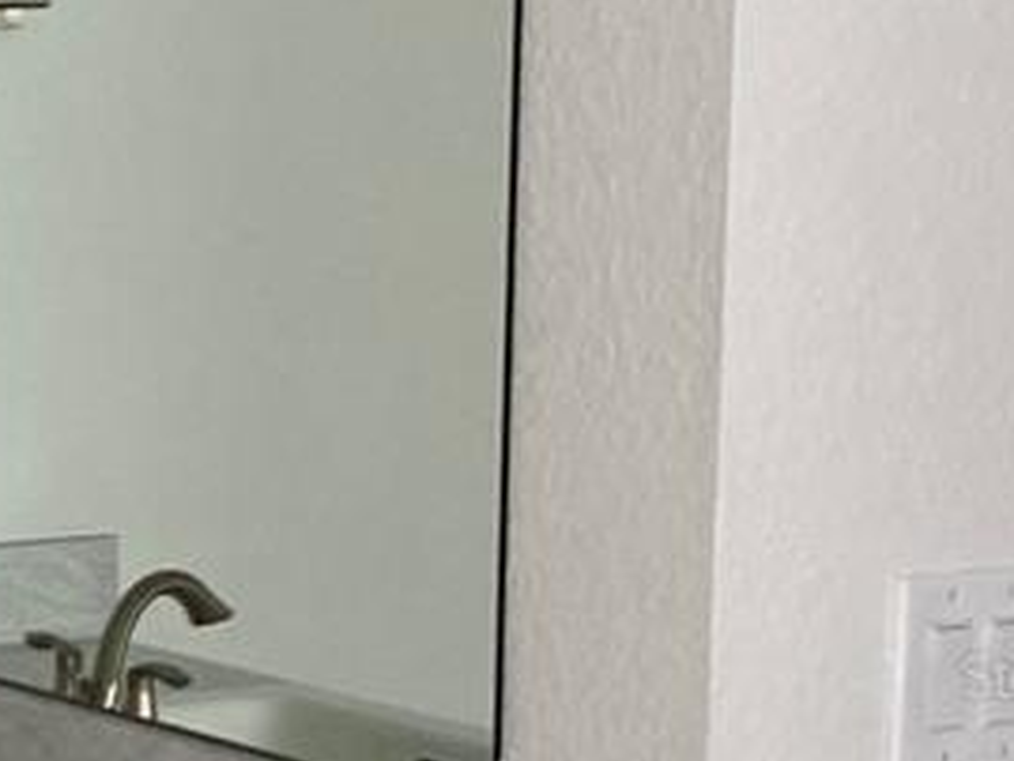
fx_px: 3663
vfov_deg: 11.8
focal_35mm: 125
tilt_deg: -8.3
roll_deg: +1.2
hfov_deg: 14.7
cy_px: 674
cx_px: -467
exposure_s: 1/120
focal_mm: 3.99
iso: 64
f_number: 1.8
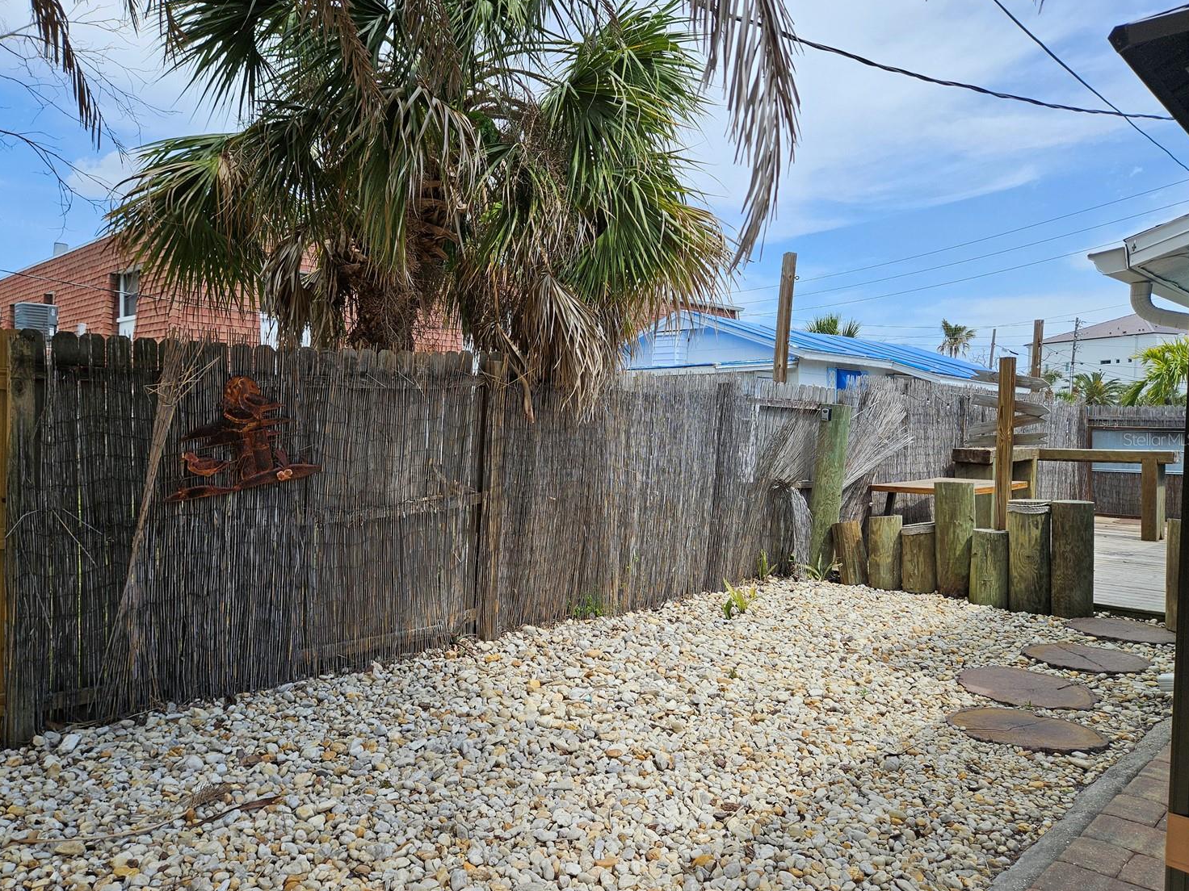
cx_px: 553
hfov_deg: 69.3
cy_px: 439
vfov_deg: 54.9
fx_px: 859
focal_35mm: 25
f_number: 1.8
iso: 25
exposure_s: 1/1304
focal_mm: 5.4
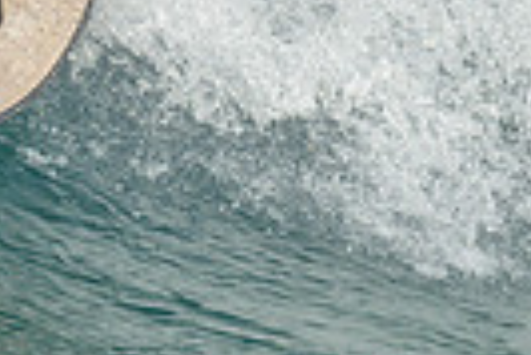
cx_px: -196
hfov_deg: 0.5
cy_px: -11
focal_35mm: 4280
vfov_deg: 0.3
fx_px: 63198
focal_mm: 800
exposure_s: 1/2000
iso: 450
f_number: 6.3
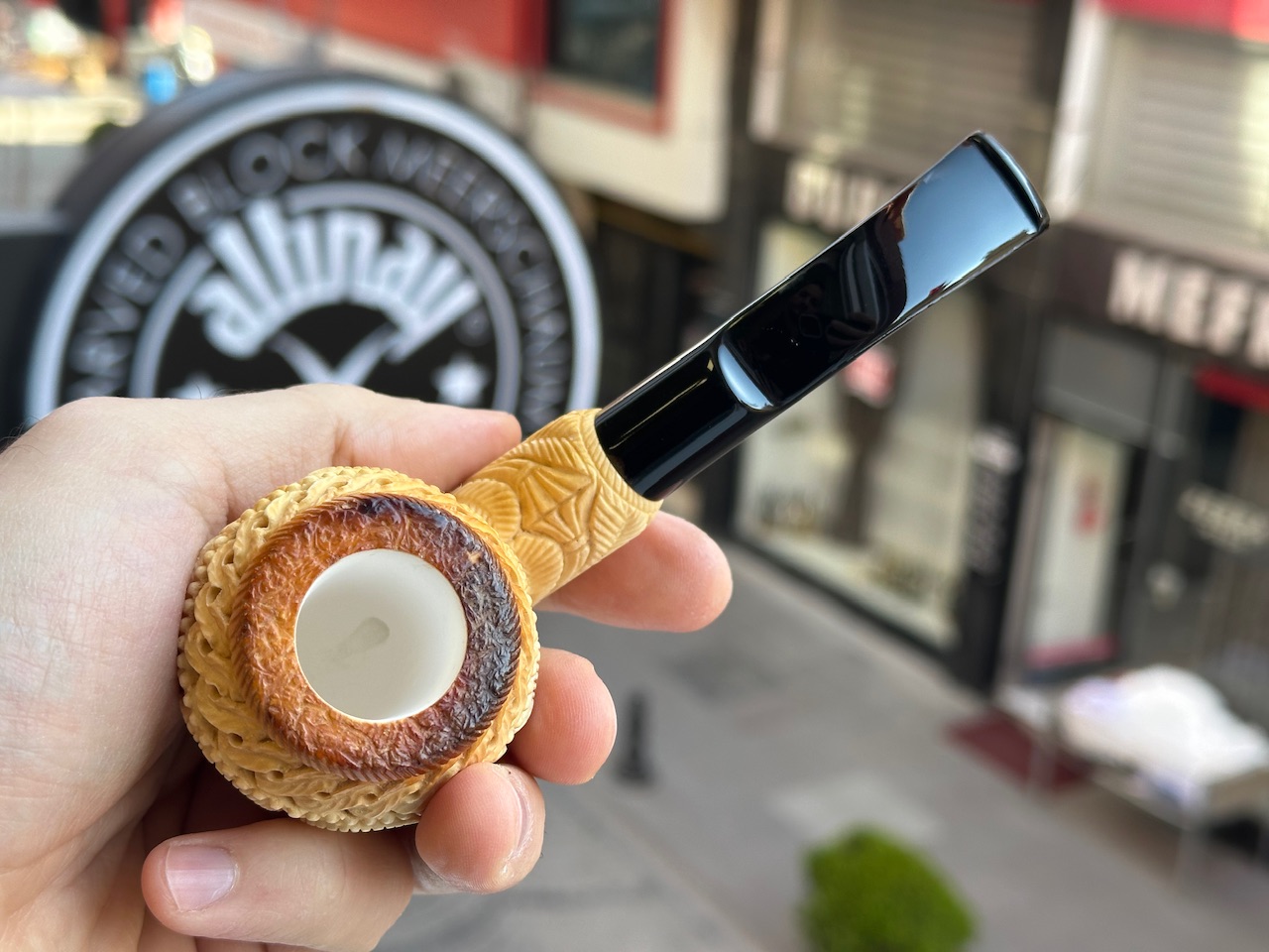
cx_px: 634
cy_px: 476
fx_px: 1760
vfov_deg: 30.3
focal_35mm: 48
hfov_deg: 39.7
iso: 64
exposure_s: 1/232
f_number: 1.78
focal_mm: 6.86
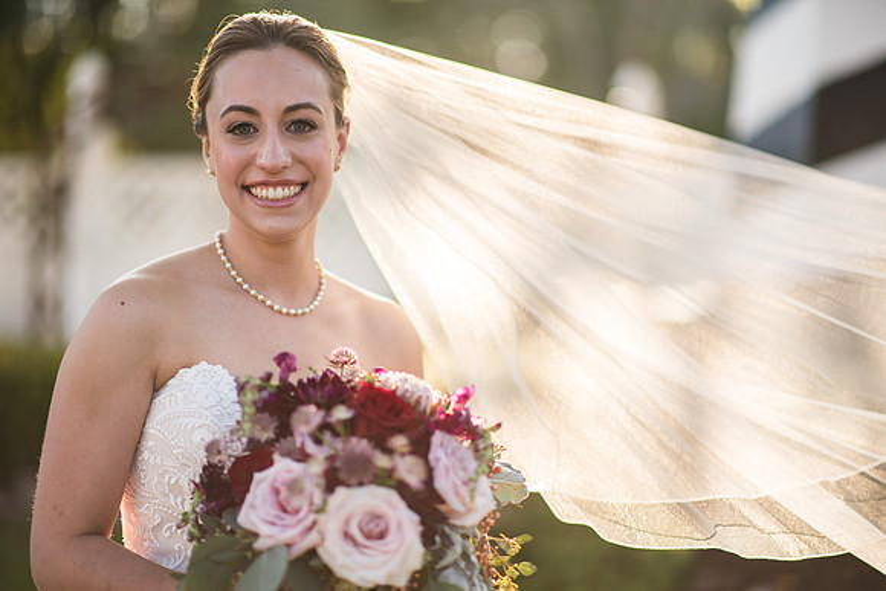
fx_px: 2092
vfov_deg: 16.1
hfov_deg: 23.9
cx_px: 443
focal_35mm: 85
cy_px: 296
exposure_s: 1/4000
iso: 100
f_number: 1.4
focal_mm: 85
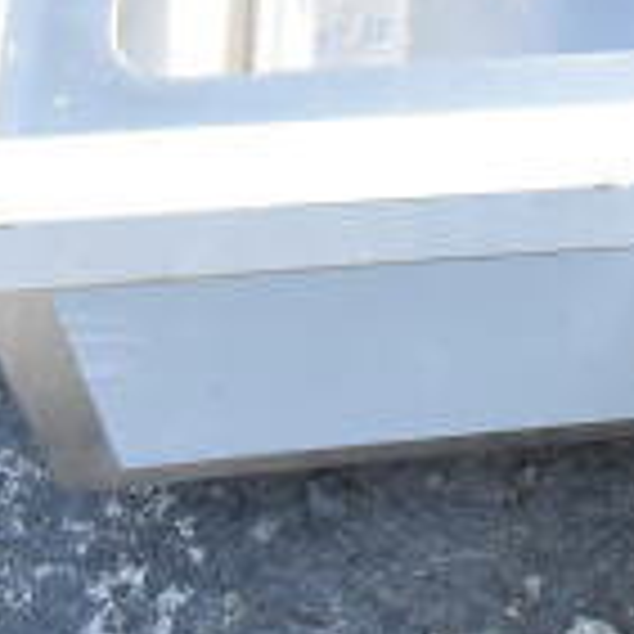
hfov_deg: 13.3
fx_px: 2400
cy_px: -259
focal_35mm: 116
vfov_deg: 14.2
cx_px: 1210
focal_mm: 21
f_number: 11
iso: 1600
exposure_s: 1/800
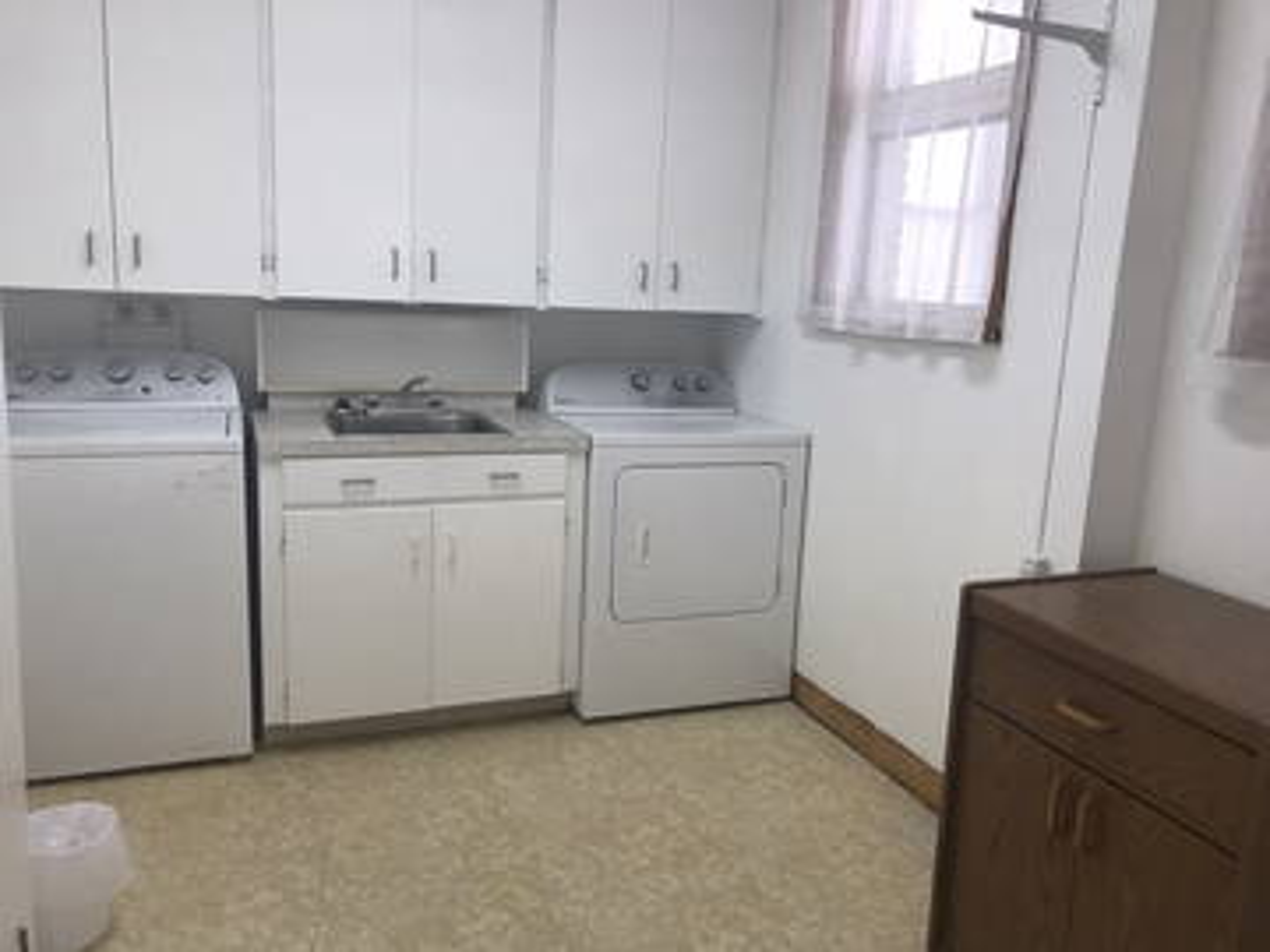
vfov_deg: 49.7
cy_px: 476
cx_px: 635
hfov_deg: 63.4
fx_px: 1027
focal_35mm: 28
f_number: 1.8
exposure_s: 1/40
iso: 20
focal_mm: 3.99
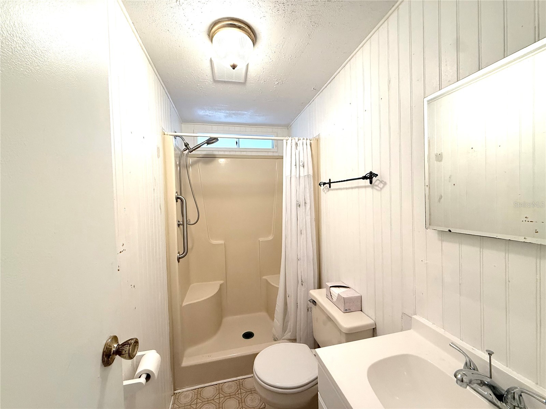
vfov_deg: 85.7
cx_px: 273
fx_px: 221
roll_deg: +1.6
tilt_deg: -0.9
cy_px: 204
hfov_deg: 102.1
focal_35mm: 14
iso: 250
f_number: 2.2
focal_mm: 2.22
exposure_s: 1/120
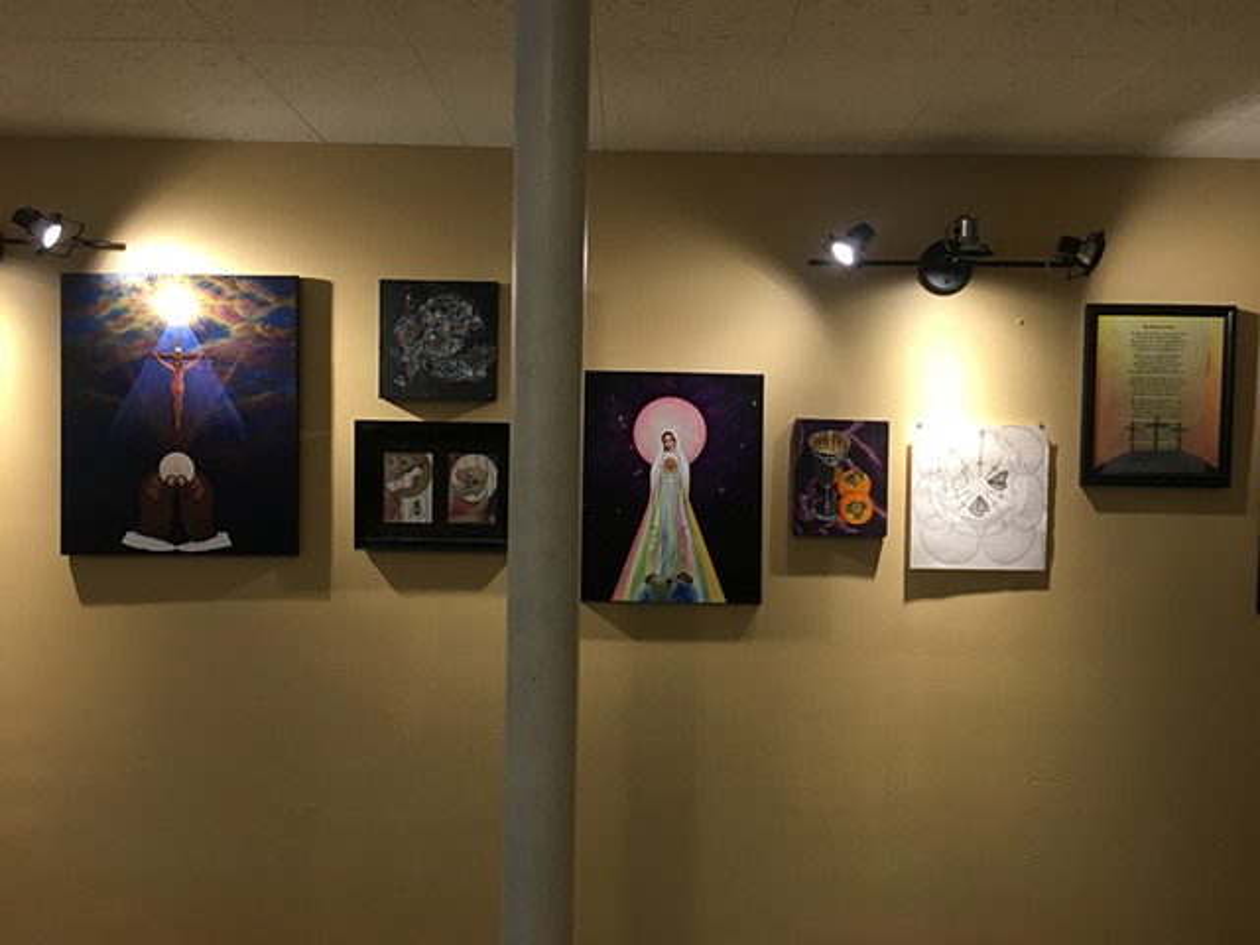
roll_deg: -0.9
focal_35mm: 29
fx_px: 1056
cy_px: 472
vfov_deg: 48.2
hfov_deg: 61.7
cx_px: 630
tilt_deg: -1.3
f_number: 2.2
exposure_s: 1/30
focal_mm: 4.2
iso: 64
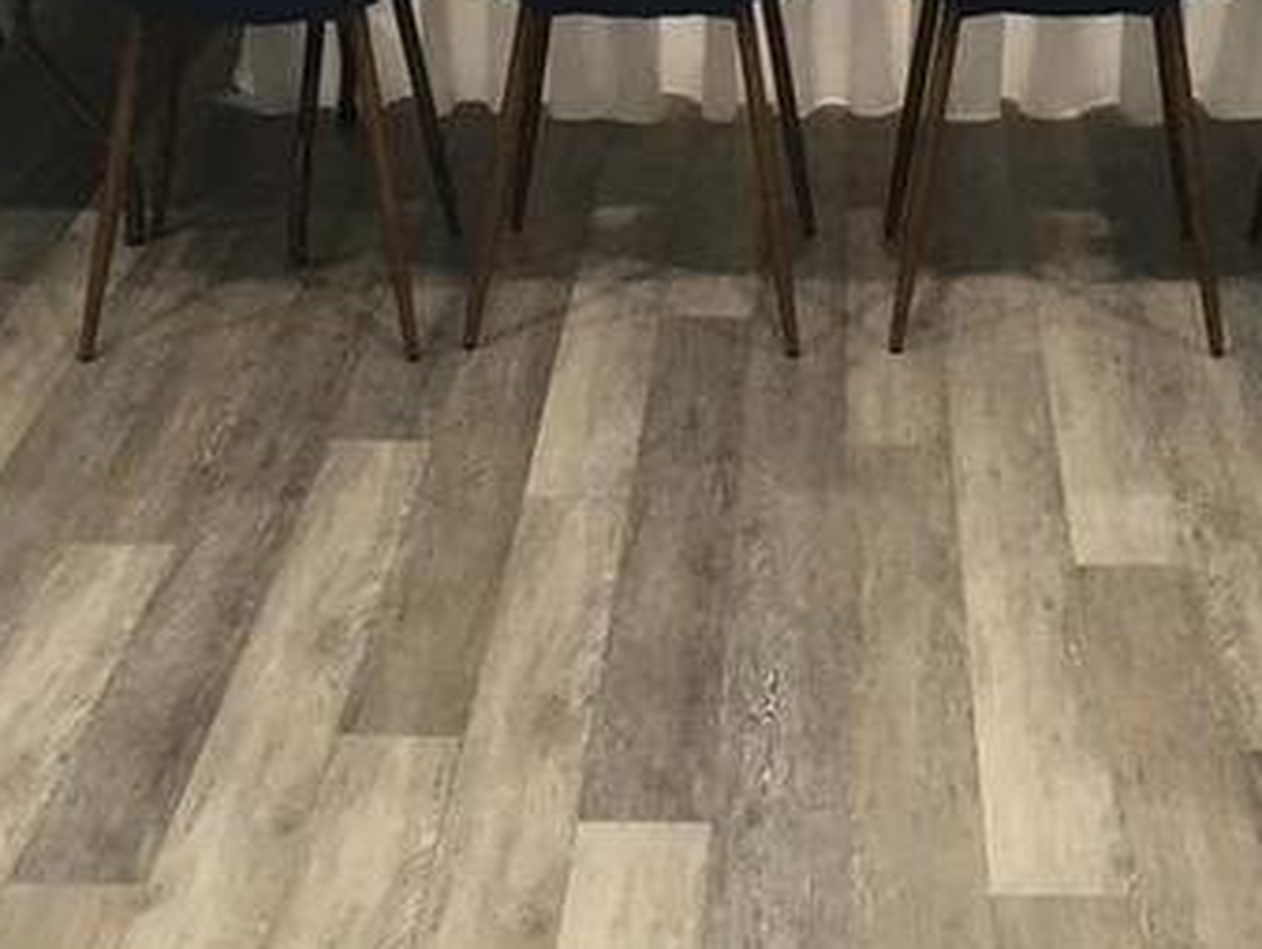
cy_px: -73
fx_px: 2955
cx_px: 702
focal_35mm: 81
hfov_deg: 24.1
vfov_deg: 17.7
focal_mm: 4.15
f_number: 2.2
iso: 80
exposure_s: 1/30
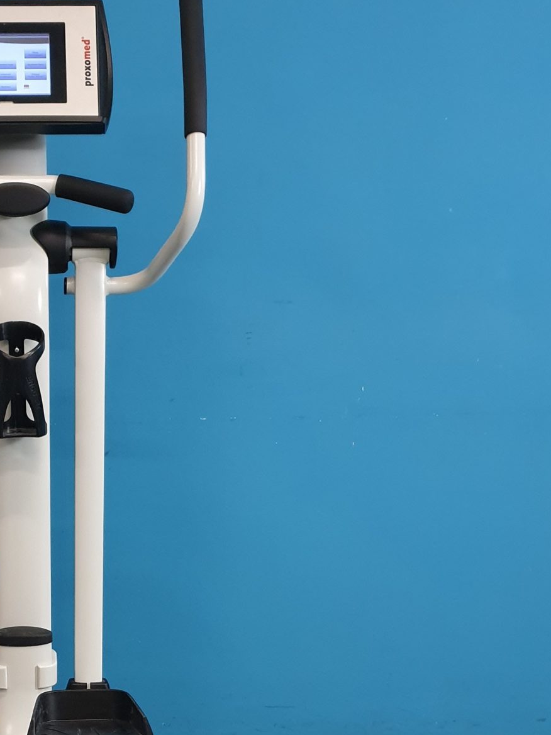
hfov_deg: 24.9
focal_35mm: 57
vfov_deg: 31.4
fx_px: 1210
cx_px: 51
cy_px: 722
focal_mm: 4.3
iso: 250
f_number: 1.5
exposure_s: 1/50
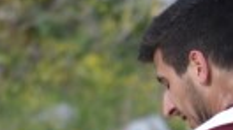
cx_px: 395
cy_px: 206
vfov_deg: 0.8
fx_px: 9680
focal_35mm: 1568
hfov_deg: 1.4
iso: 400
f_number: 5.6
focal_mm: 200
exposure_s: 1/500
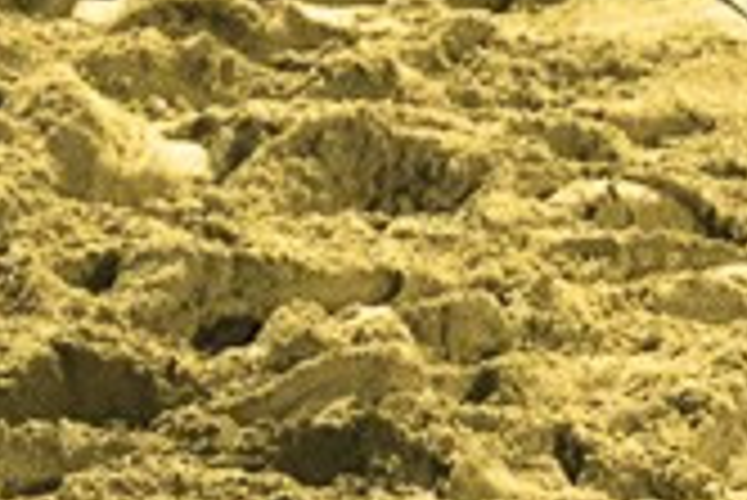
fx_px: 16780
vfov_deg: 1.7
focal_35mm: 808
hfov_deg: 2.5
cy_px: 11
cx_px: 2012
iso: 640
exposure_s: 1/800
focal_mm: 70
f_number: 2.8
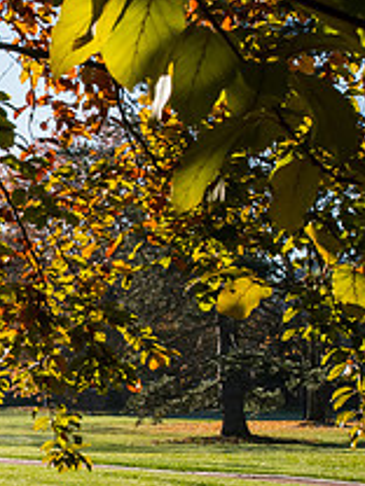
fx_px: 1364
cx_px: -216
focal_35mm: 97
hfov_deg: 14.1
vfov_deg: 20.1
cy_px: 352
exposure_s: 1/200
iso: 800
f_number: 22
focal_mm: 35
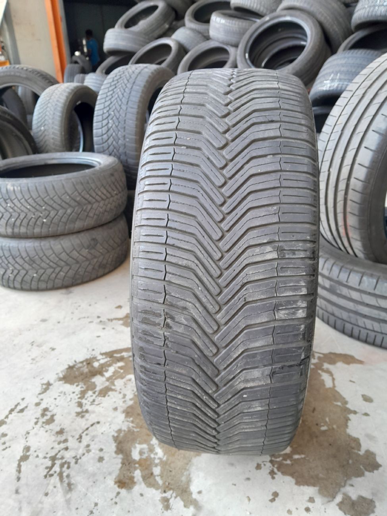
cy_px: 258
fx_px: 388
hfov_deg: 53.1
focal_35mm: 26
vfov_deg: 67.3
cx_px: 194
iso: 40
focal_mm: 3.98
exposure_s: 1/50
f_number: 1.8
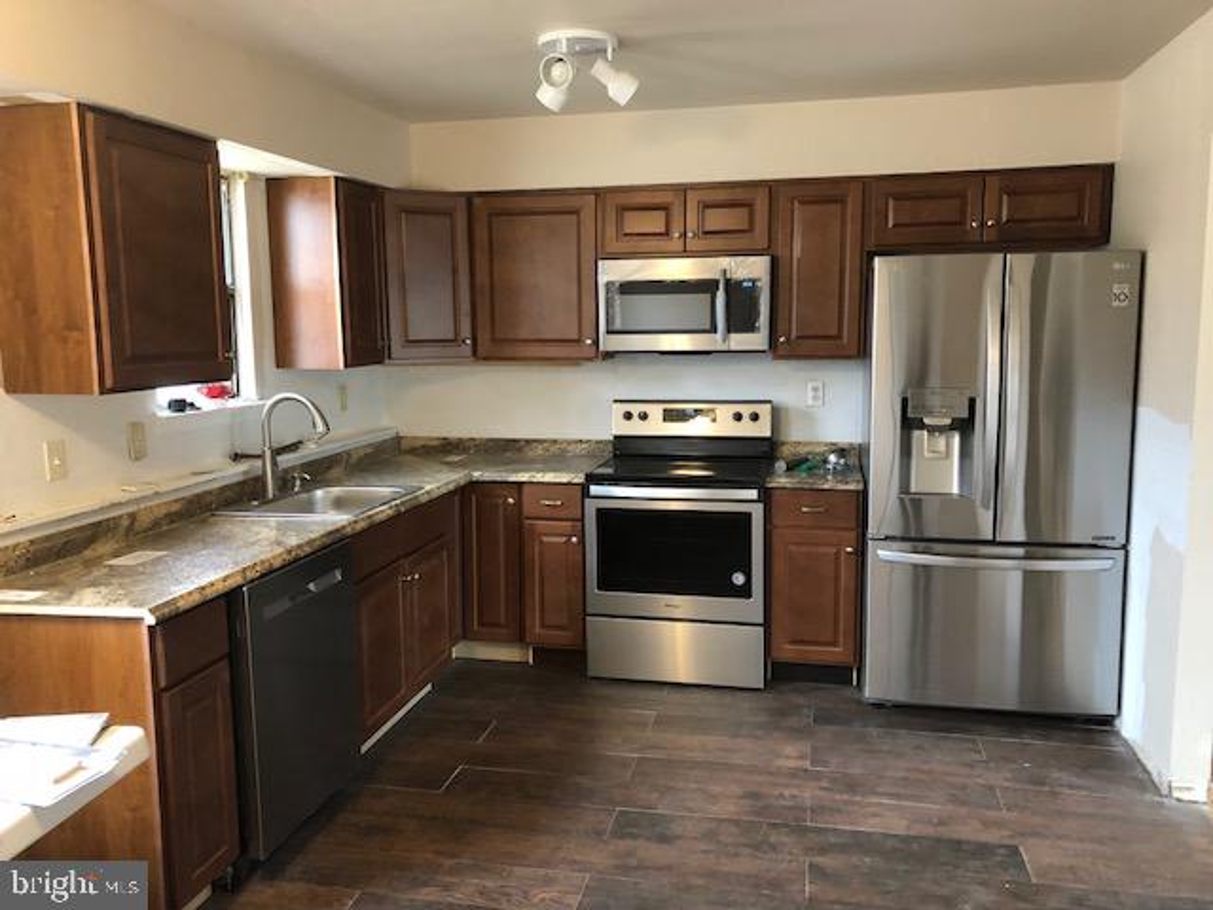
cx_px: 606
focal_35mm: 28
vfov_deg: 49.7
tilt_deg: -8.1
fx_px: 981
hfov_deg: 63.4
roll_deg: +0.3
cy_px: 455
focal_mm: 3.99
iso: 80
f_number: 1.8
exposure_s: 1/15
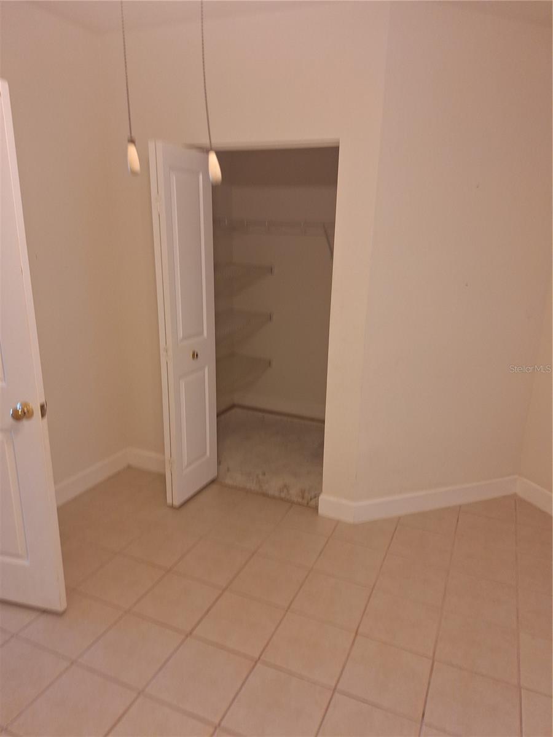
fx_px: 490
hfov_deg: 58.9
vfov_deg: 73.9
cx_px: 276
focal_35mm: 23
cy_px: 368
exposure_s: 1/40
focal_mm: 5.54
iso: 125
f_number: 1.8
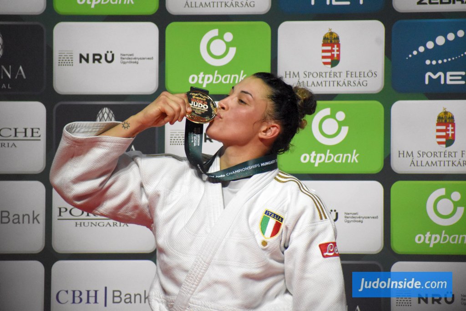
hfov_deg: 4.6
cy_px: 156
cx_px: 233
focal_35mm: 450
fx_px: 5825
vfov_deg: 3.1
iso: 6400
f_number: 7.1
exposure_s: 1/800
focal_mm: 300
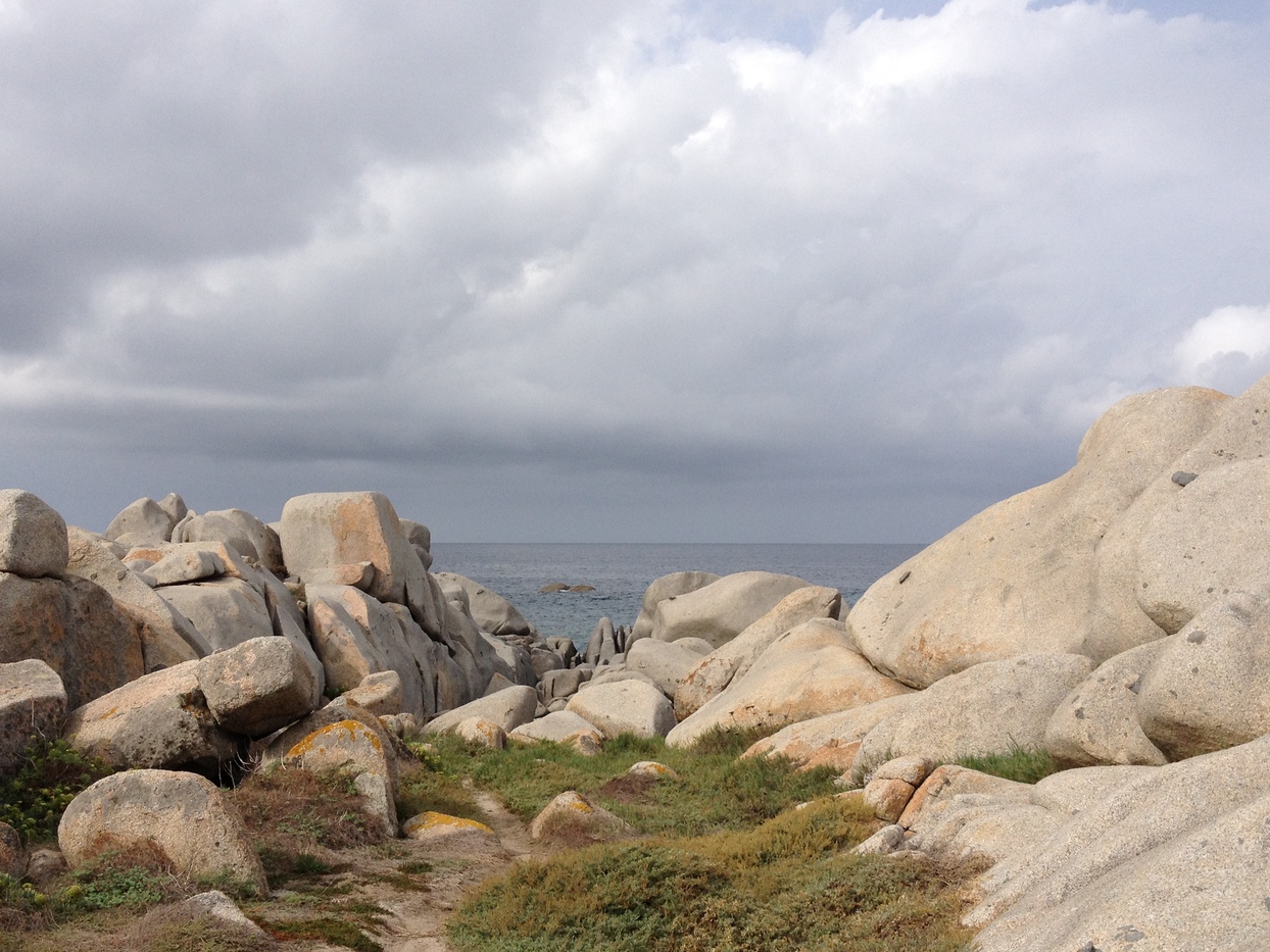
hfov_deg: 42.1
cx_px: 591
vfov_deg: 32.2
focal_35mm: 45
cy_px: 500
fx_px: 1651
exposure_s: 1/2304
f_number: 2.4
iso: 64
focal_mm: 4.28
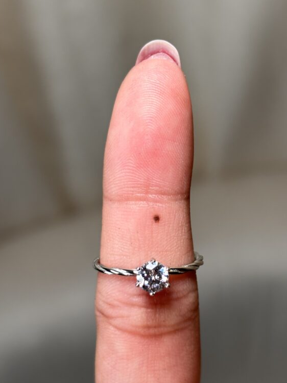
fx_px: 785
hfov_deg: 20.7
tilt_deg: -51.8
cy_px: 177
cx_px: 151
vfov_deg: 27.4
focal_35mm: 71
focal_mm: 5.96
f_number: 1.6
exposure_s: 1/117
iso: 50
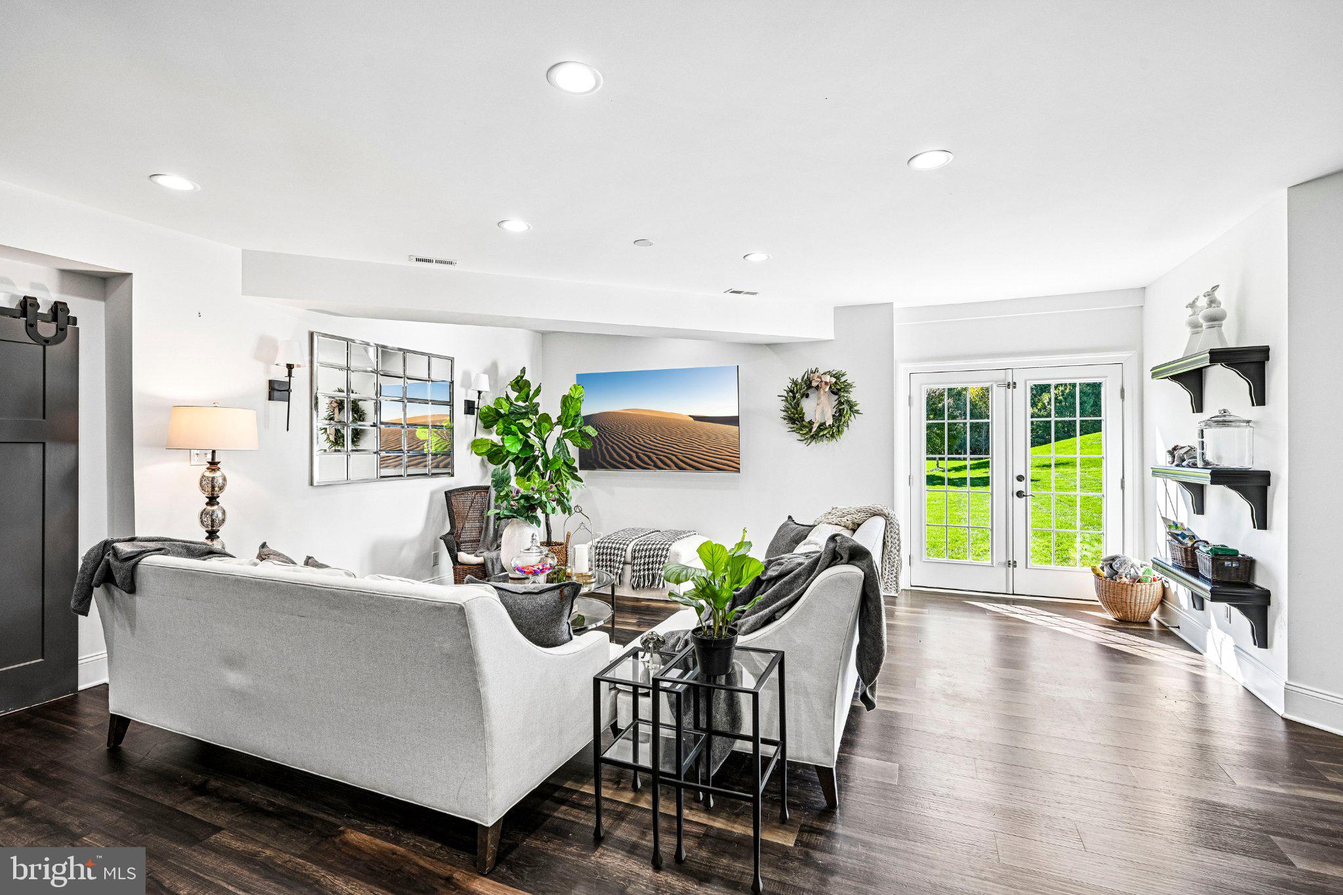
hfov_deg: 96.7
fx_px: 597
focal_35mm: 16
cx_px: 672
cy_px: 448
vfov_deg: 73.7
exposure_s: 1/125
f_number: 8
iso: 800
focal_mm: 16
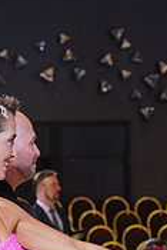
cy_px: 359
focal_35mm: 239
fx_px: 1660
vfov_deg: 8.4
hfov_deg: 5.7
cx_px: -4
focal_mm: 72
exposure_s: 1/200
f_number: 5.6
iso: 1250
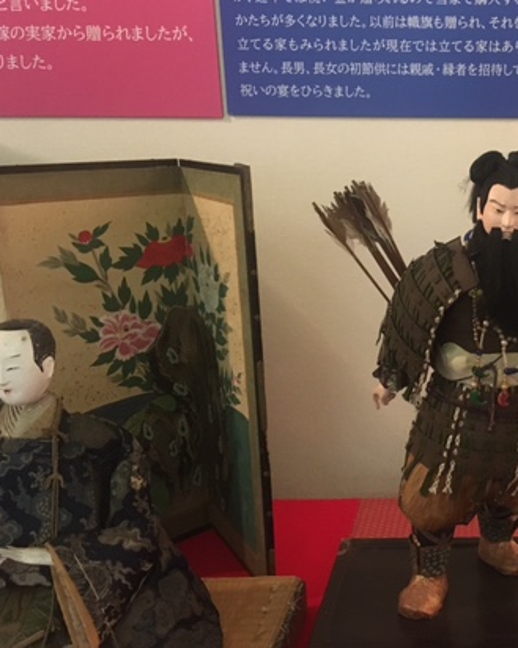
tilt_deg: -14.2
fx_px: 844
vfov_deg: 42.0
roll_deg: -0.7
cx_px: 482
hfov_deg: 32.2
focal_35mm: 44
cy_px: 351
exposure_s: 1/30
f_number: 2.2
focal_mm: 4.15
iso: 200
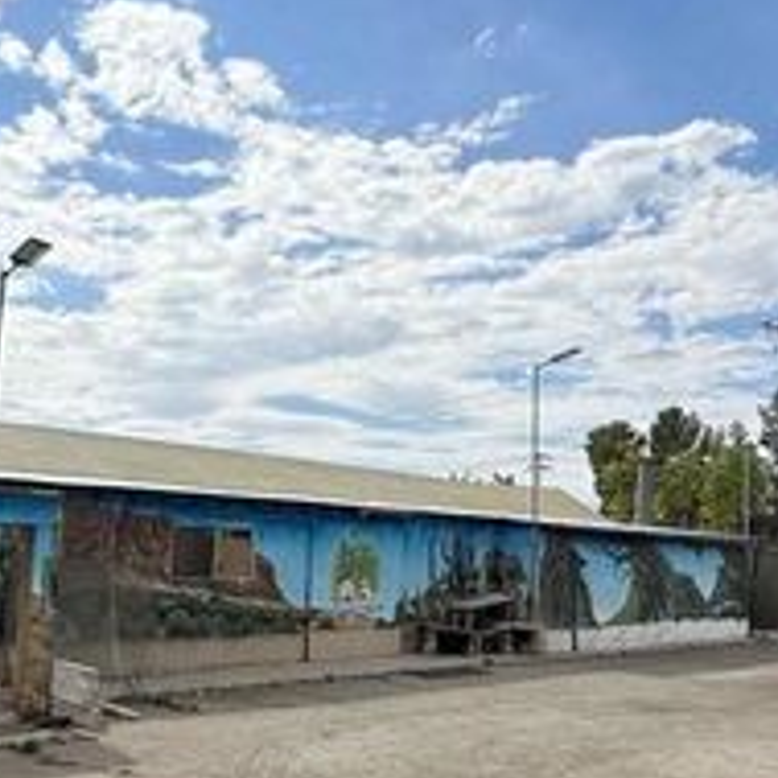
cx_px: 329
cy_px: 420
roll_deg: -1.5
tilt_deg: +8.0
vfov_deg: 40.0
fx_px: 1068
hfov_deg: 39.9
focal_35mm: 42
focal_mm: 2.22
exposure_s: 1/6173
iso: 40
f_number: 2.2
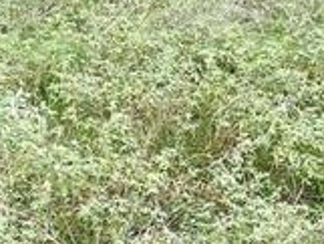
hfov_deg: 12.0
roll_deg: -1.0
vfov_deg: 8.8
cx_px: 103
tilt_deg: -12.1
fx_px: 1546
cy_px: -119
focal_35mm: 165
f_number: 1.6
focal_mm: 4.2
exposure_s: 1/666
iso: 32
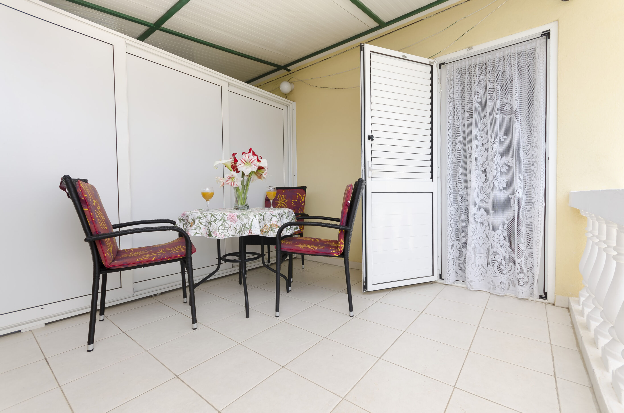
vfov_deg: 77.1
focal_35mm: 15
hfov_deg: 100.5
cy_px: 206
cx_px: 312
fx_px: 259
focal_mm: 10
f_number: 7.1
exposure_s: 1/160
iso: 160
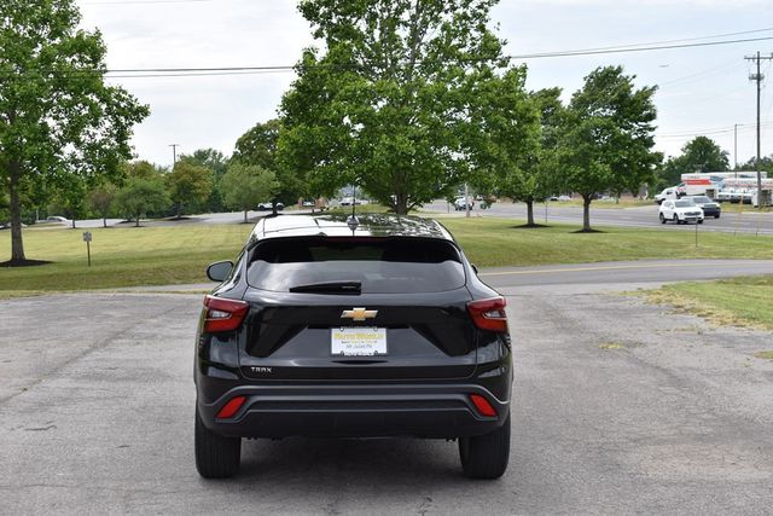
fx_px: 1160
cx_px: 386
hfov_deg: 36.9
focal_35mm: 54
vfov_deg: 25.1
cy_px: 258
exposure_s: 1/250
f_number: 8
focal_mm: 36
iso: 140
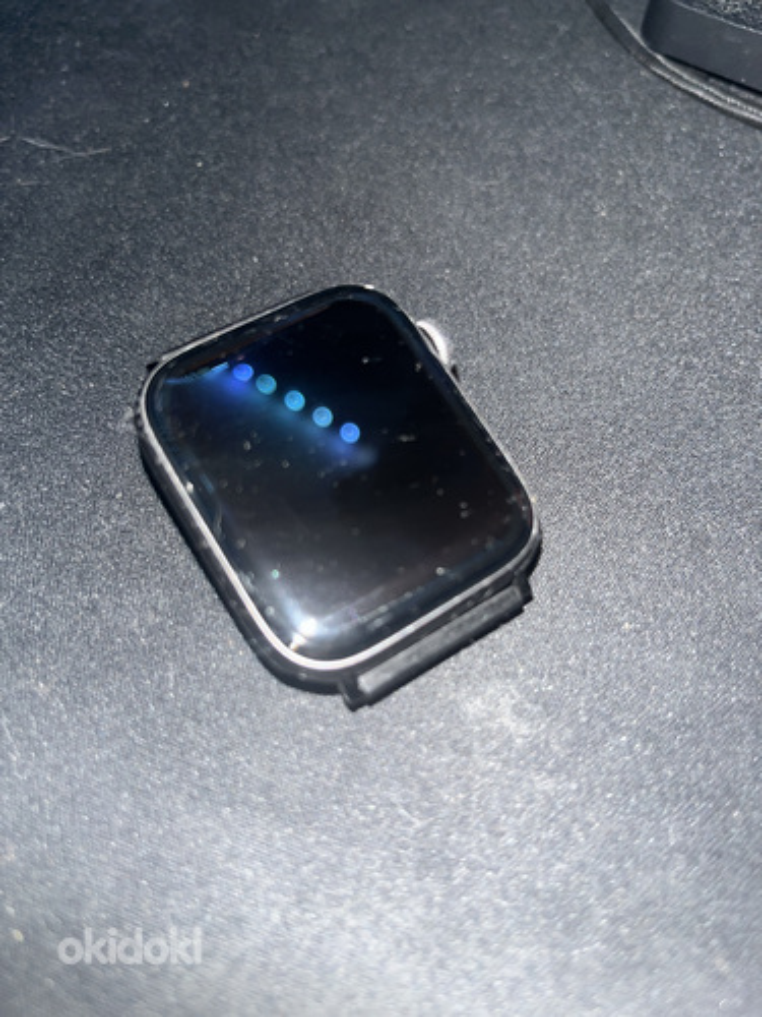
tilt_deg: -53.8
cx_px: 381
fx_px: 763
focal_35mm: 26
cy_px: 508
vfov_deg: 67.3
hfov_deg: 53.1
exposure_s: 1/4
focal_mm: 5.1
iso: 32
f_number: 1.6
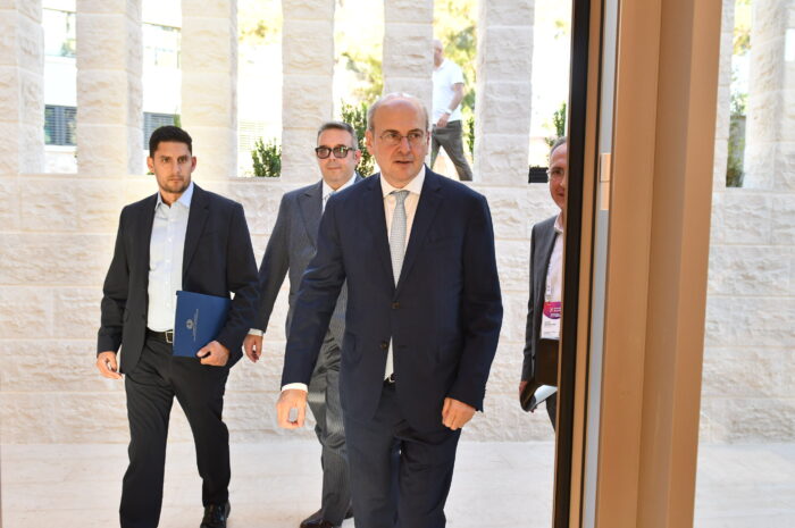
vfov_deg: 36.8
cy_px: 264
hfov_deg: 53.2
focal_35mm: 36
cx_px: 398
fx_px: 794
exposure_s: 1/400
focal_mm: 24
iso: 1000
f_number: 3.5
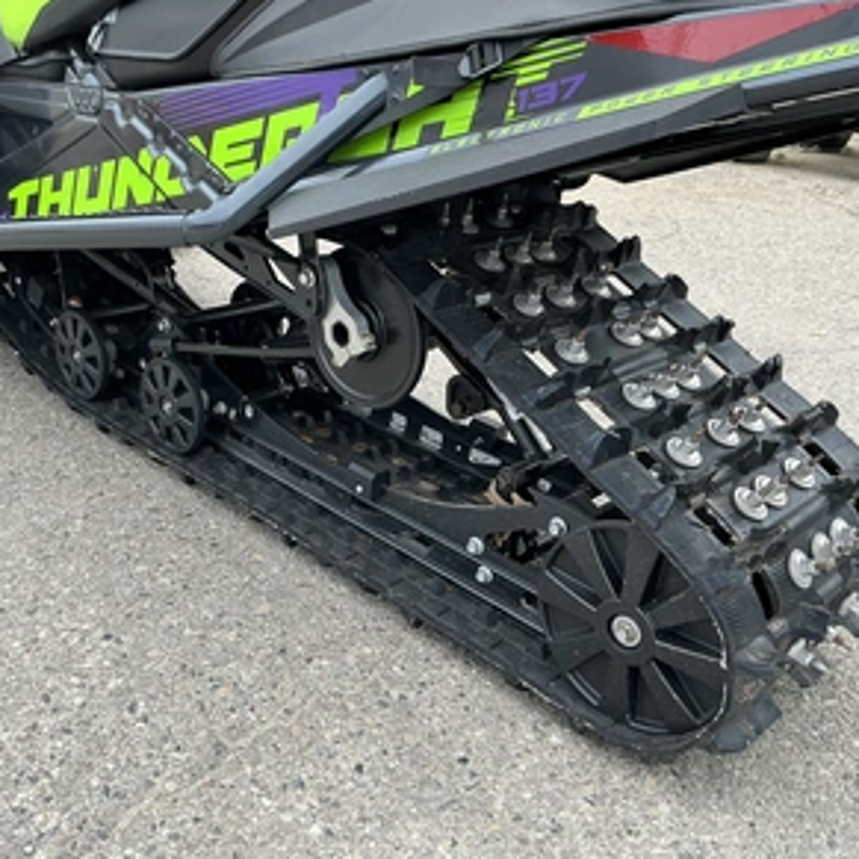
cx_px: 381
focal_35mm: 34
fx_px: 955
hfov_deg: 48.4
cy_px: 428
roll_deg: -6.9
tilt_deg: -20.7
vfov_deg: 48.5
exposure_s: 1/122
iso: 25
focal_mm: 3
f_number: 1.8
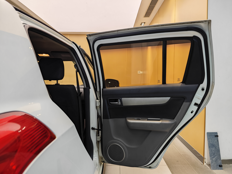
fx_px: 154
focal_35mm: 23
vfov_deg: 58.9
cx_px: 116
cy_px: 87
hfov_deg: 73.9
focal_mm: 8.7
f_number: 1.9
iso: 400
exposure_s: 1/87
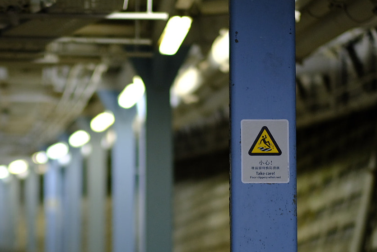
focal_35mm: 161
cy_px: 192
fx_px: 1686
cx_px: 82
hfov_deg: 12.7
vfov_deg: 8.5
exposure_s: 1/125
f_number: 1.2
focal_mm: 56
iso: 320
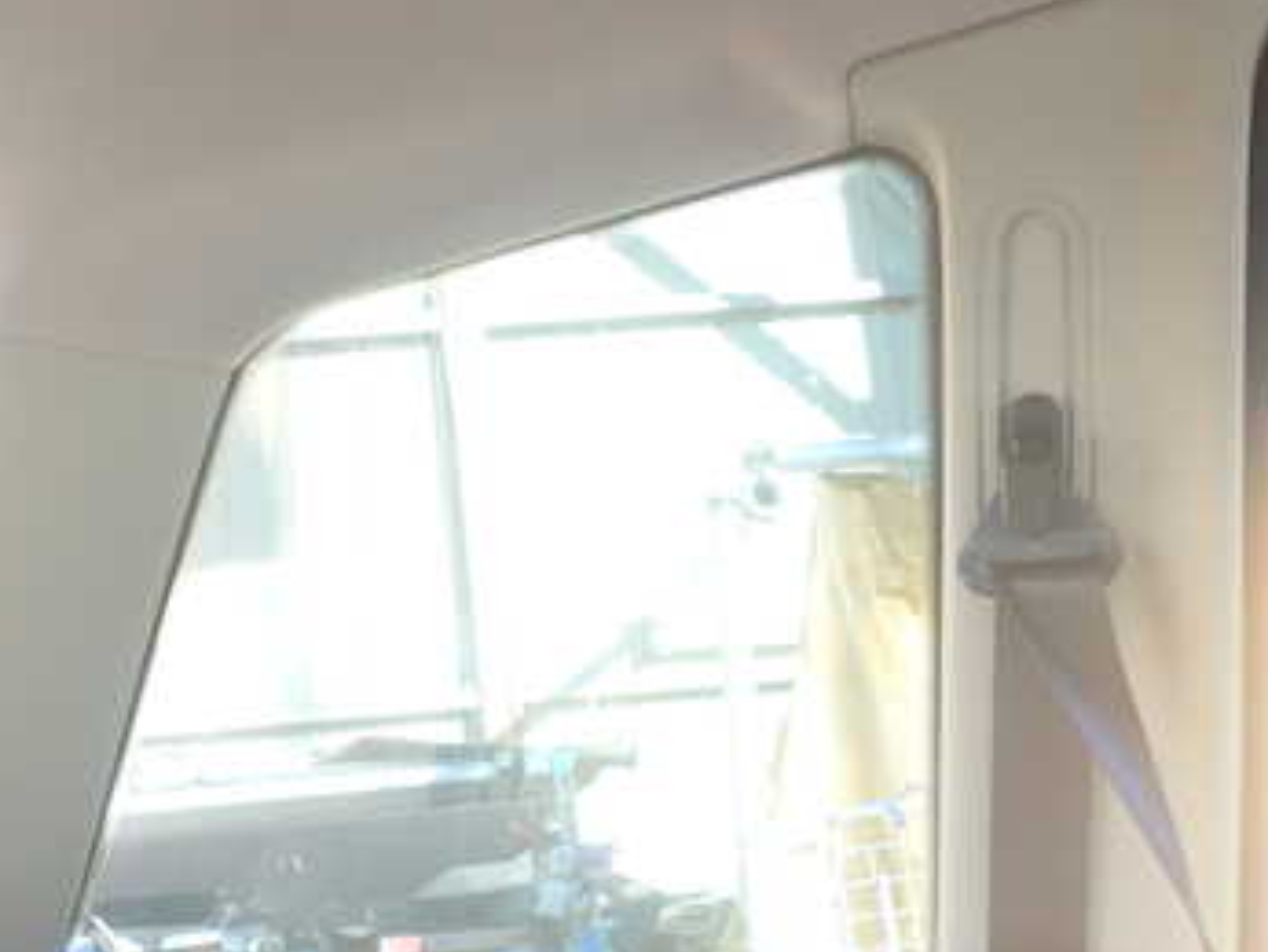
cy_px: 502
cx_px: 597
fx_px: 1906
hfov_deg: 36.8
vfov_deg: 28.1
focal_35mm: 52
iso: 100
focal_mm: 5.4
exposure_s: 1/60
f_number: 2.3
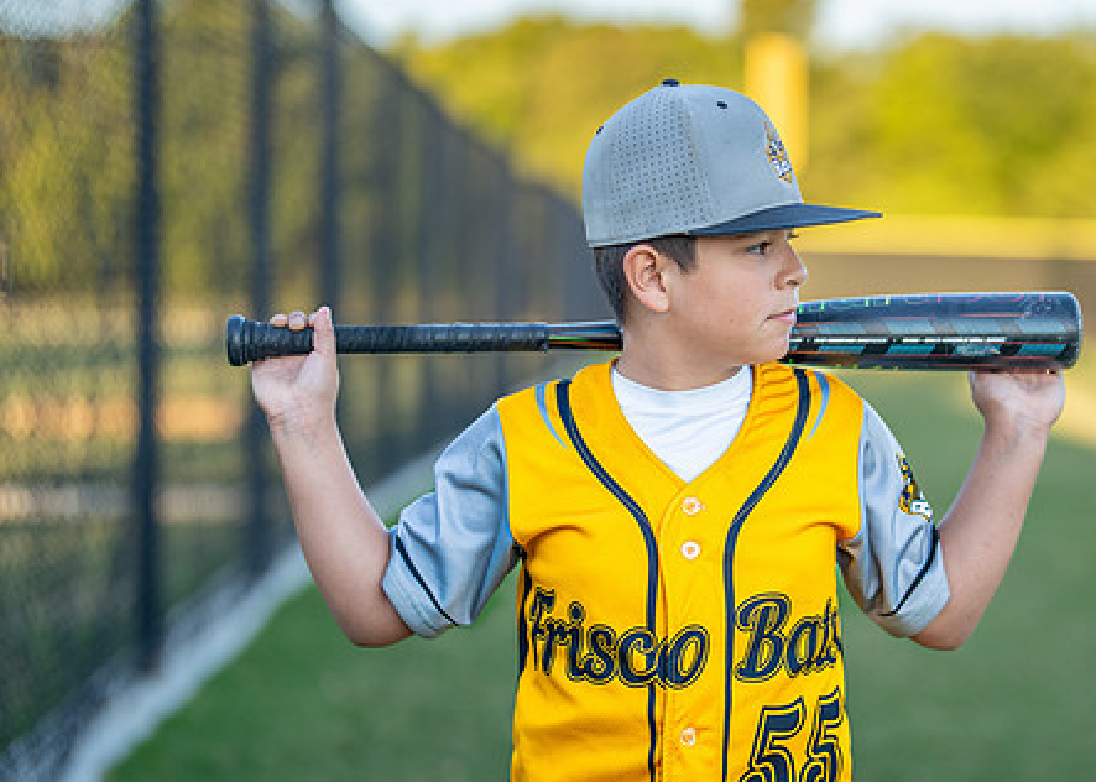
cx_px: 748
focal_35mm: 78
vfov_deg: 18.3
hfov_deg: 25.3
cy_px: 436
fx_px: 2427
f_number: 1.2
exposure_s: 1/1250
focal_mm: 50
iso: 100
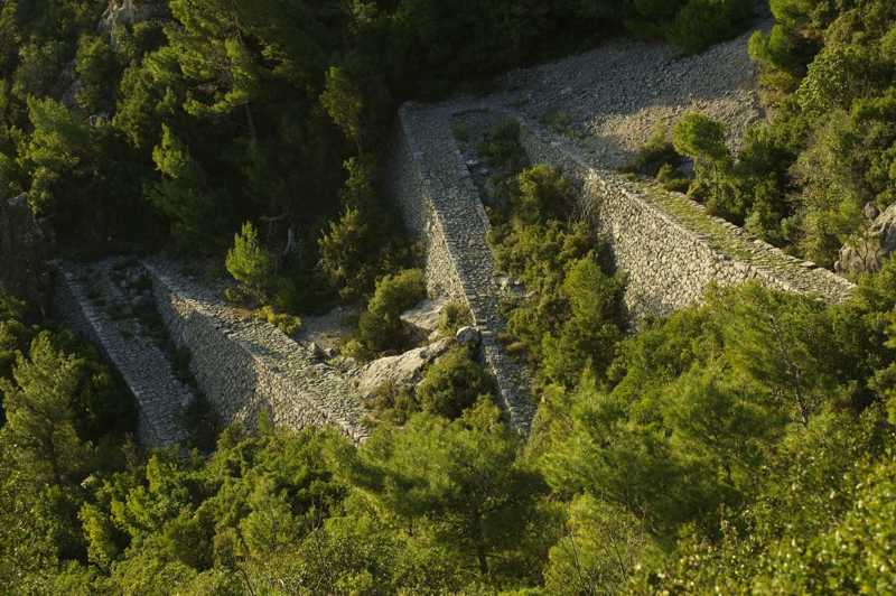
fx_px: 1666
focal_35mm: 67
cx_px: 448
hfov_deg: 30.1
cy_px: 298
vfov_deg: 20.3
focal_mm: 45
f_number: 7.1
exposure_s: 1/80
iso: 100
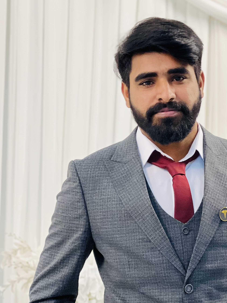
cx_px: 191
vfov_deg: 14.3
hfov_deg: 10.7
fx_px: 1207
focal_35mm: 138
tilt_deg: +3.2
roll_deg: -0.4
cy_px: 137
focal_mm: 9
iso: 125
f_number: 2.8
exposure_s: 1/33
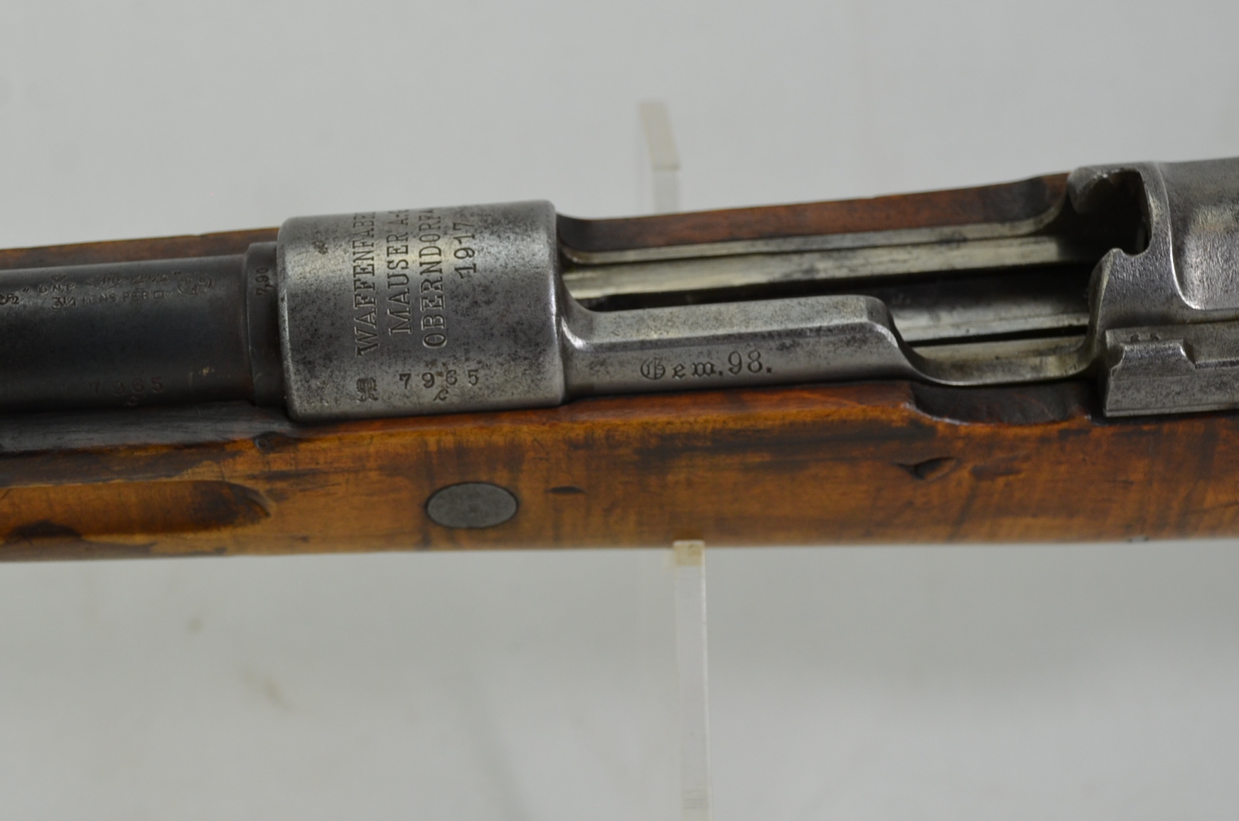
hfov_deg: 19.2
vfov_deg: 12.9
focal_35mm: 106
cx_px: 387
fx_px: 3641
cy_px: 527
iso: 400
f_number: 5.6
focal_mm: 50
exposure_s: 1/125
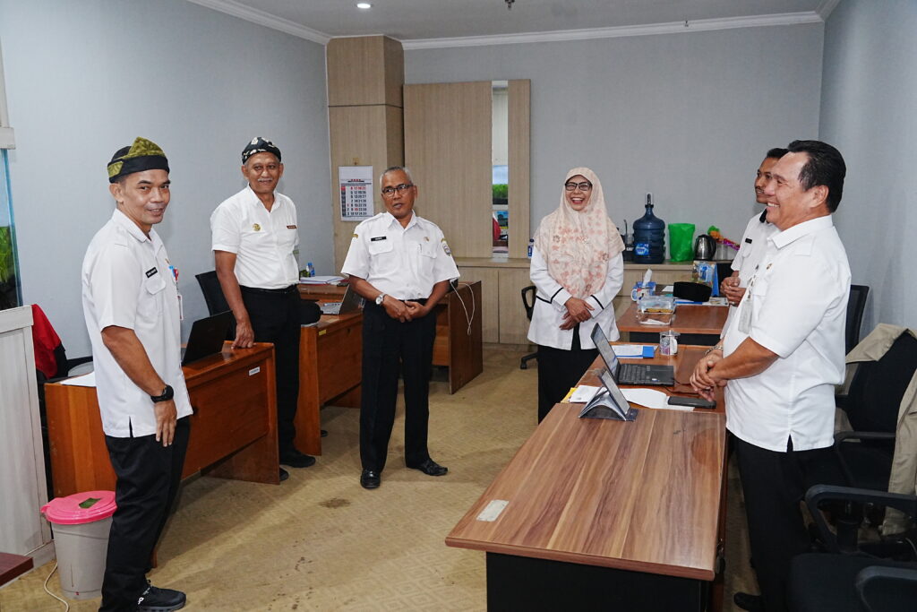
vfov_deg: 41.1
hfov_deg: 58.7
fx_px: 815
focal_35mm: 32
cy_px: 306
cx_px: 458
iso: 5000
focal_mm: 32
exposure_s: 1/125
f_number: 5.6
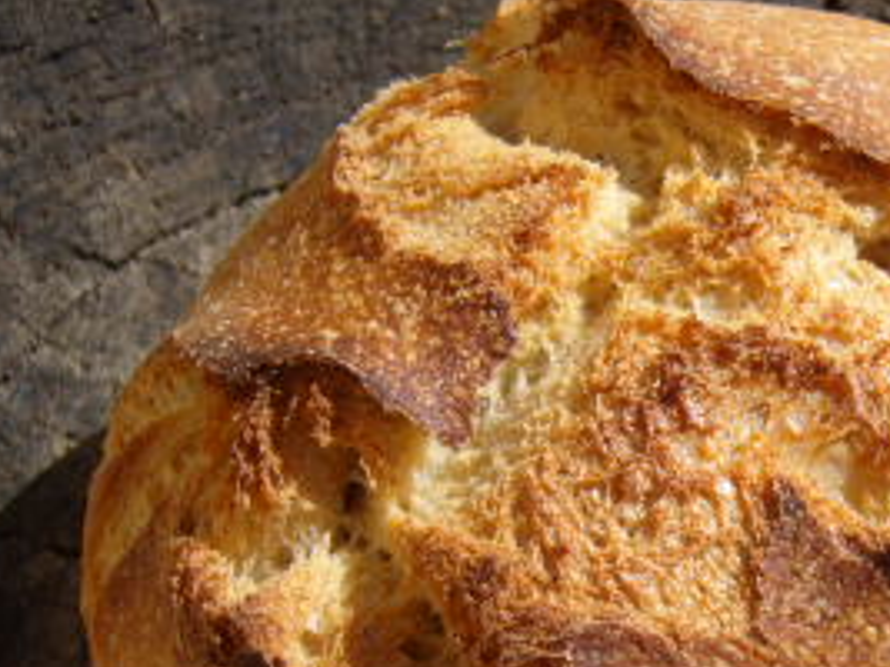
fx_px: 2159
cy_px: 580
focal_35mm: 84
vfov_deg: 17.3
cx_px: 763
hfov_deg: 22.8
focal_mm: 7.4
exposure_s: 1/350
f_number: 7.1
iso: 80
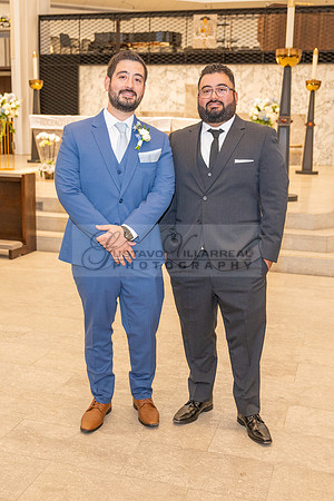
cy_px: 251
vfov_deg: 44.3
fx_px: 616
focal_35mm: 44
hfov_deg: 30.3
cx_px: 162
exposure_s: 1/160
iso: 800
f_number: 2.8
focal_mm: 29.5
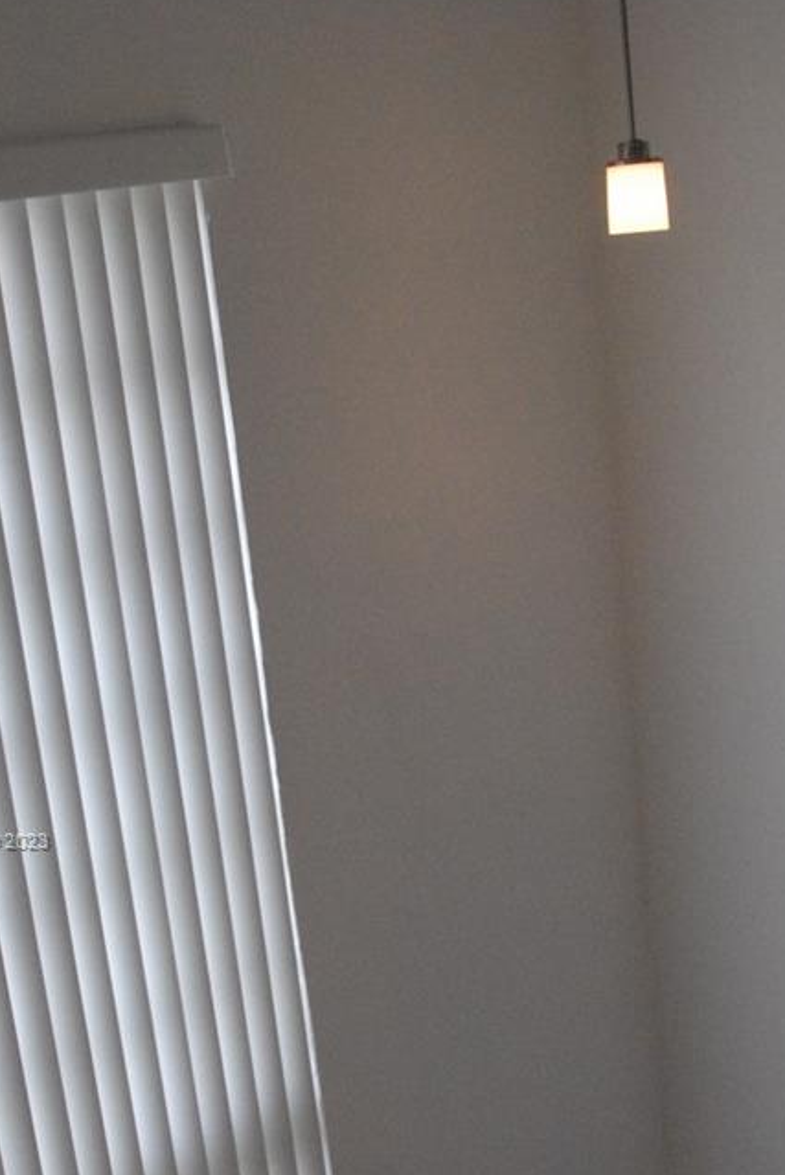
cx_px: 490
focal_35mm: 62
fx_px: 2024
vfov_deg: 31.9
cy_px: 842
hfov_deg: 21.9
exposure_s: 1/200
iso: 1600
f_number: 7.1
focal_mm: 22
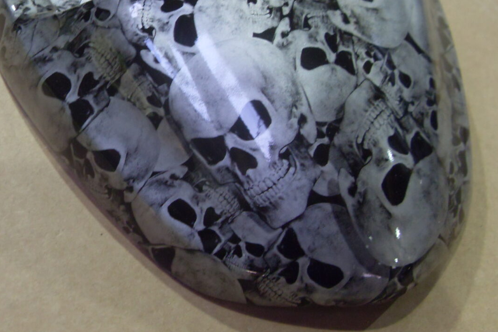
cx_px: 244
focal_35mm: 48
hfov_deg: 41.1
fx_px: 664
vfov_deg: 27.8
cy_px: 100
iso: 200
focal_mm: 6.3
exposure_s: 1/30
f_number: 2.8
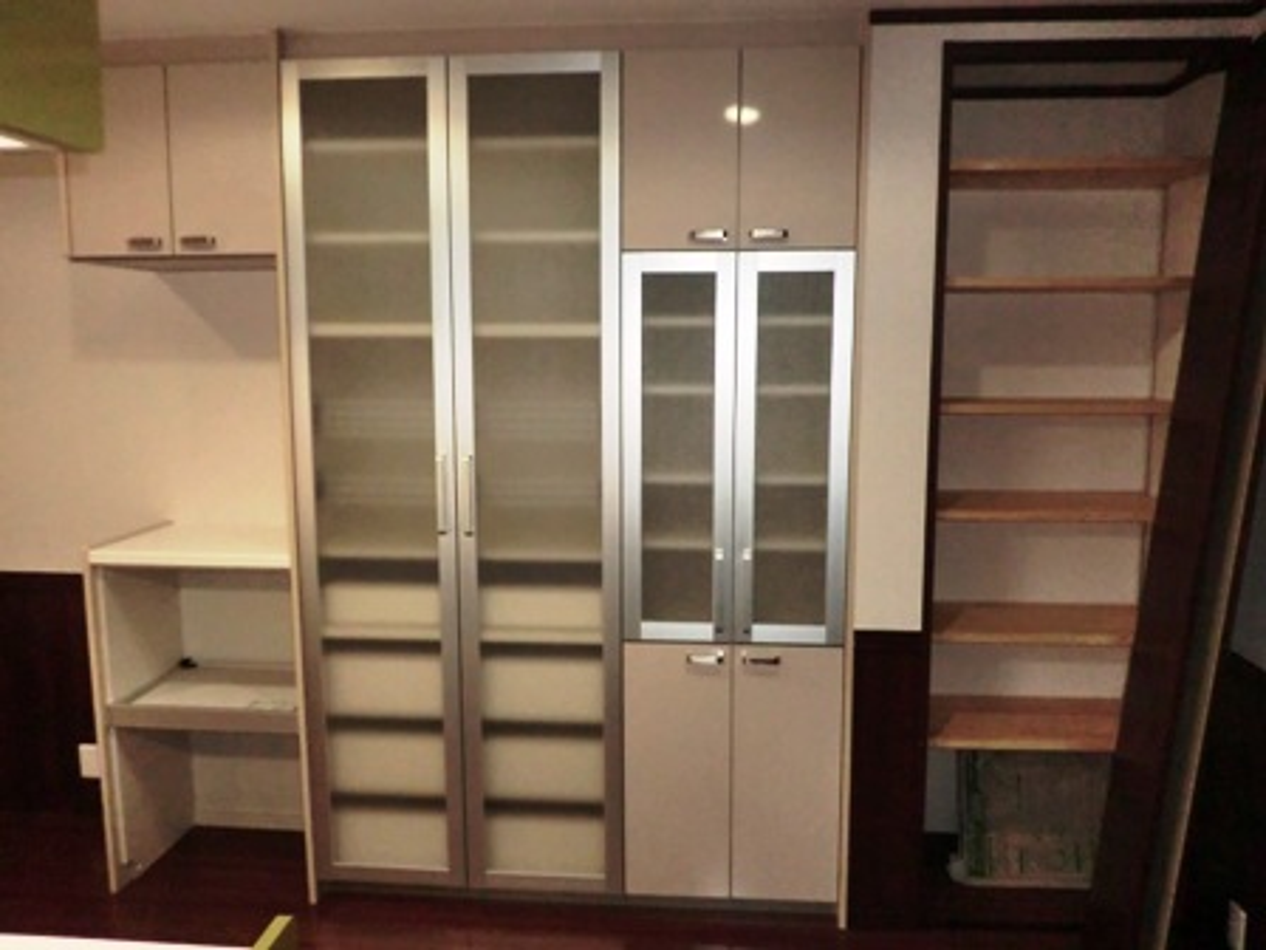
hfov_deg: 67.3
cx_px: 633
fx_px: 951
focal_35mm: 26
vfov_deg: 53.1
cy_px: 475
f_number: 2.8
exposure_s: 1/60
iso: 400
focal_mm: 4.7
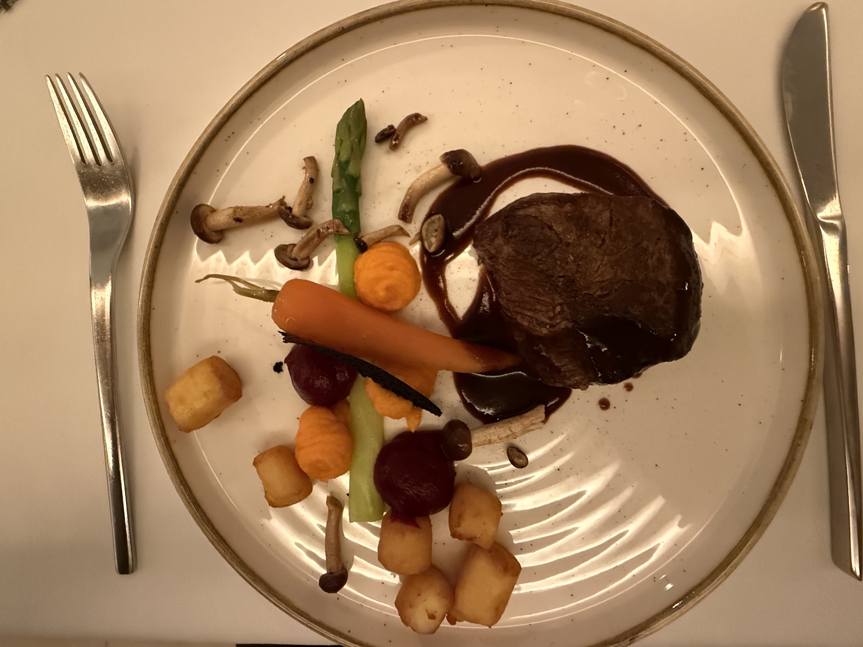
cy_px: 294
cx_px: 426
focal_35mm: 17
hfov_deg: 91.0
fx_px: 424
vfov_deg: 74.6
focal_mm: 2.22
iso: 1250
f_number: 2.2
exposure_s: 1/40
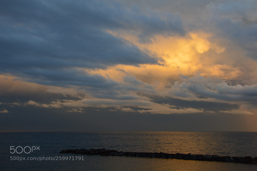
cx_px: 128
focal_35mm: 38
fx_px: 267
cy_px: 86
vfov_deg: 35.4
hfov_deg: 51.3
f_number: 7.1
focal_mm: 25
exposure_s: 1/40
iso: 400
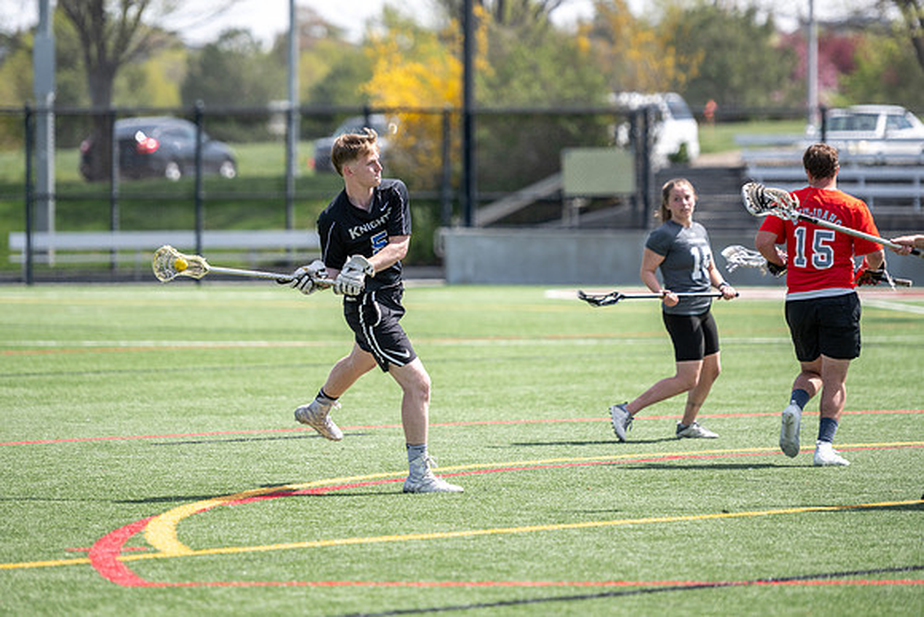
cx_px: 450
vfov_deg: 6.9
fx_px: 5128
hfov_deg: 10.3
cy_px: 276
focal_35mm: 200
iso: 100
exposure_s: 1/2000
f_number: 2.8
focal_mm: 180
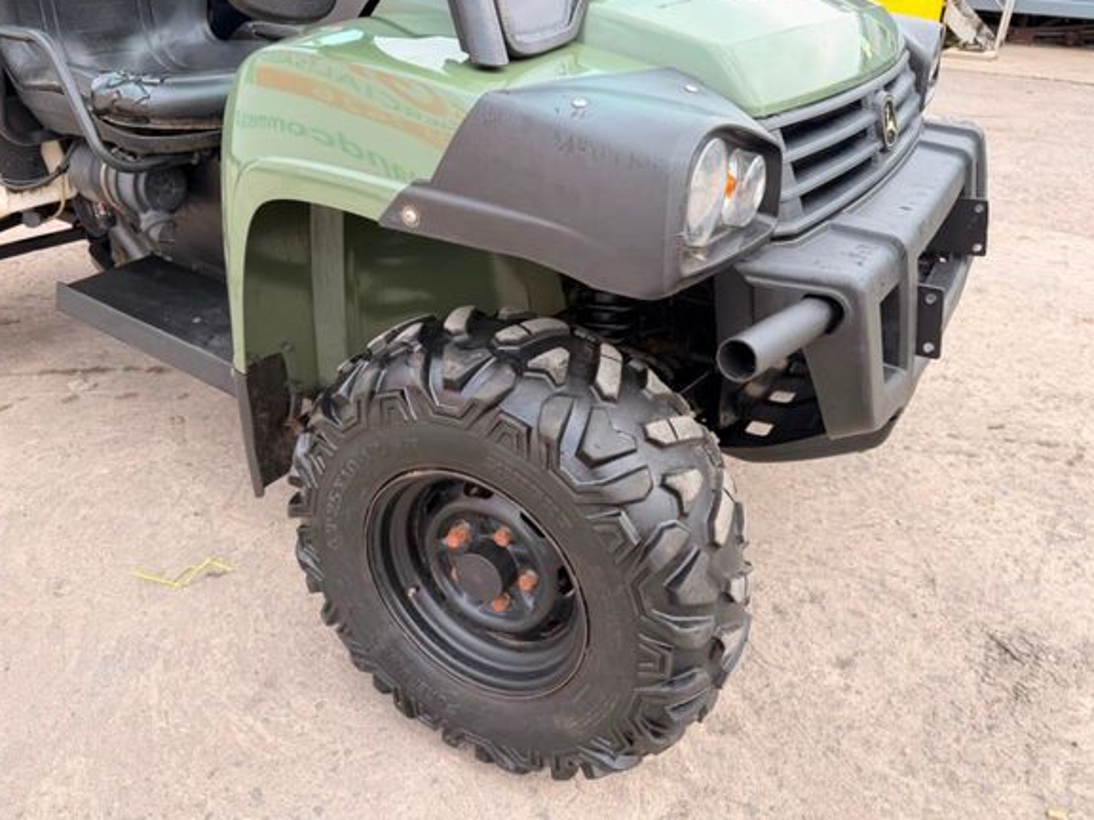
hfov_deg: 69.4
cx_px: 547
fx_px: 790
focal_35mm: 25
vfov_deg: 54.9
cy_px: 401
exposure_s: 1/476
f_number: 1.78
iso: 80
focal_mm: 6.76
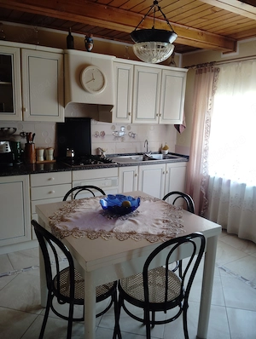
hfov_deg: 49.9
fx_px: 275
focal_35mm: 28
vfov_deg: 63.4
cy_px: 170
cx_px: 128
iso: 602
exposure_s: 1/100
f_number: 1.8
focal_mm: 4.22
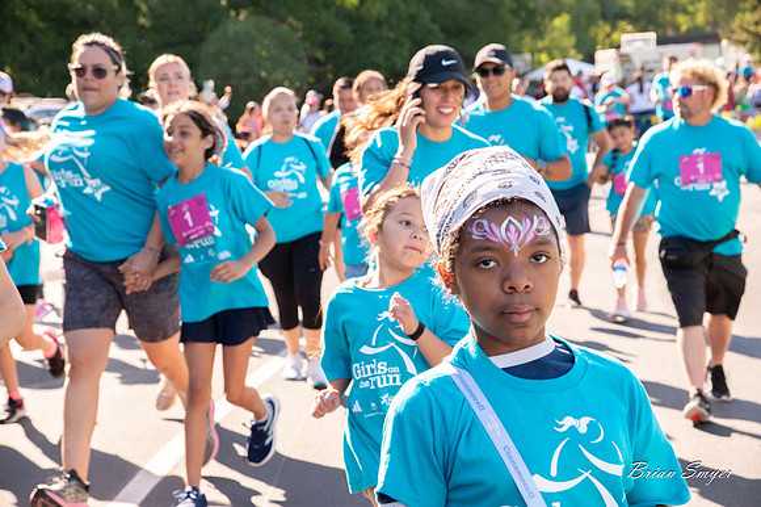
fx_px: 1796
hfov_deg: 23.9
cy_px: 254
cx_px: 380
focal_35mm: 85
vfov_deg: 16.1
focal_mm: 85
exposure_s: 1/500
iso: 800
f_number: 8
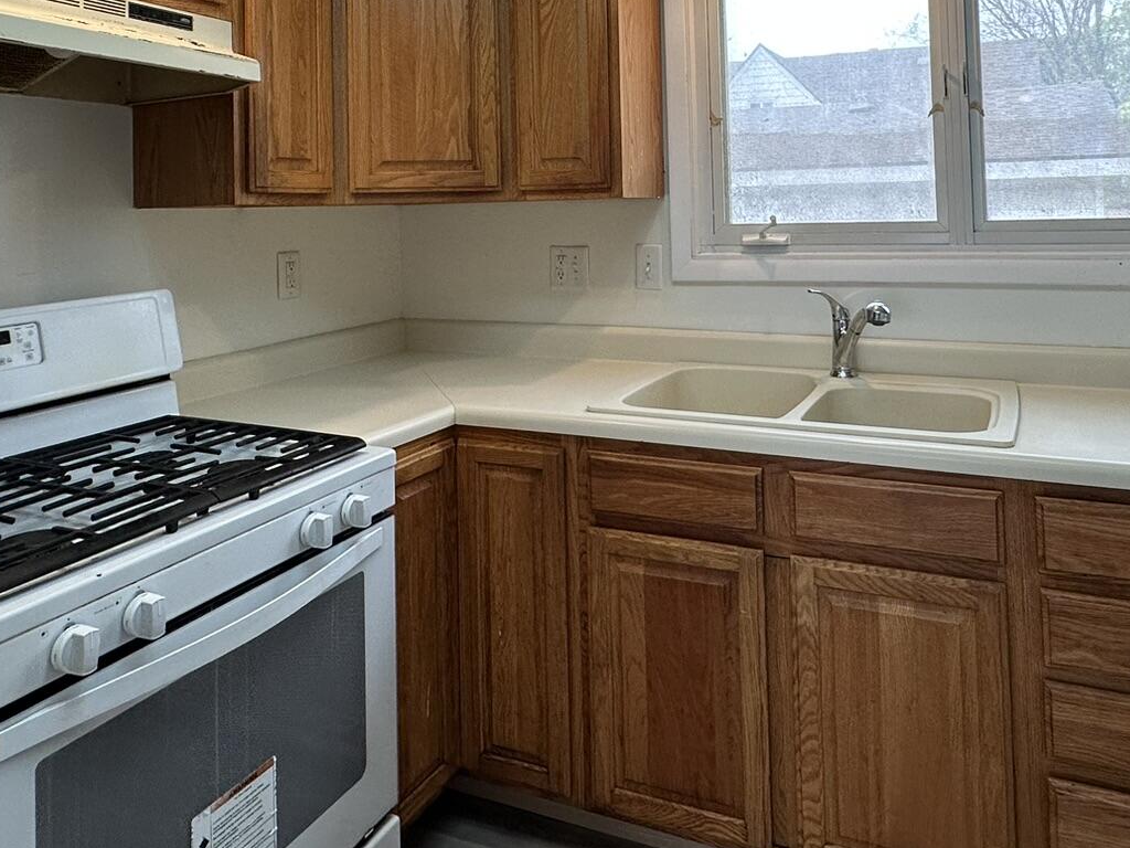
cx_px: 627
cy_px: 170
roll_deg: +1.2
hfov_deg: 63.3
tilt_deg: +2.5
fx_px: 914
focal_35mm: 28
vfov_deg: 47.1
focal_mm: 2.22
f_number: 2.2
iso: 80
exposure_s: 1/120
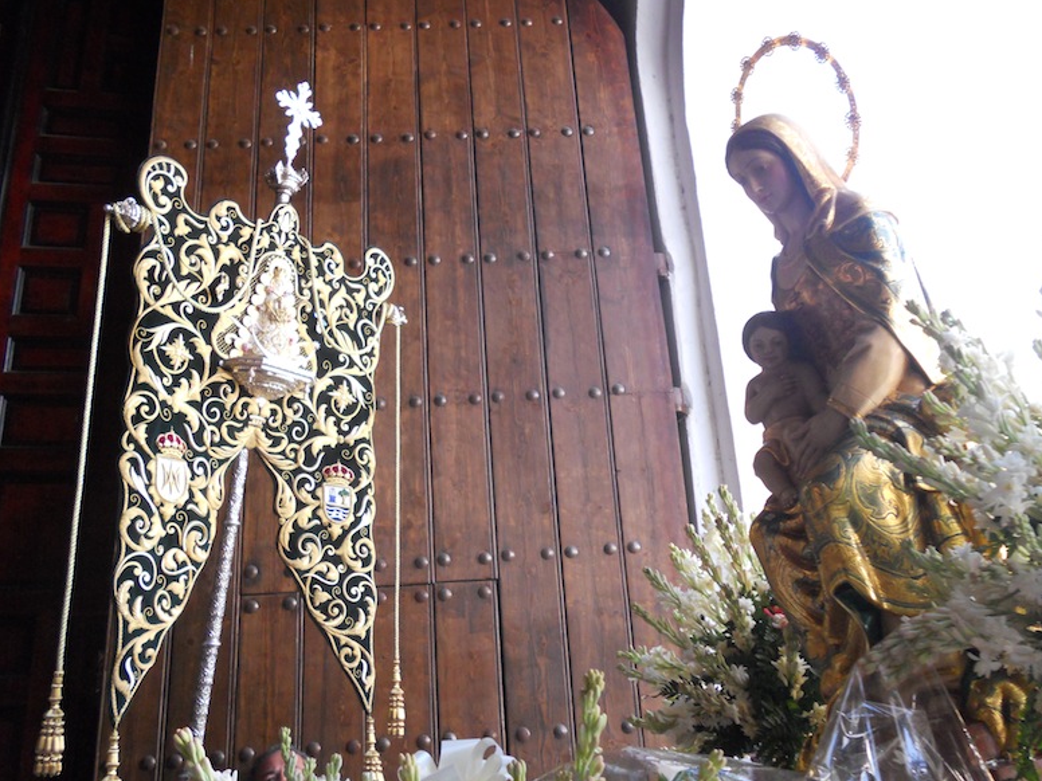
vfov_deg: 42.9
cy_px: 390
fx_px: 993
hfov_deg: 55.3
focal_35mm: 33
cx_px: 536
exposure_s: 1/125
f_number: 3.5
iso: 320
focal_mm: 5.8
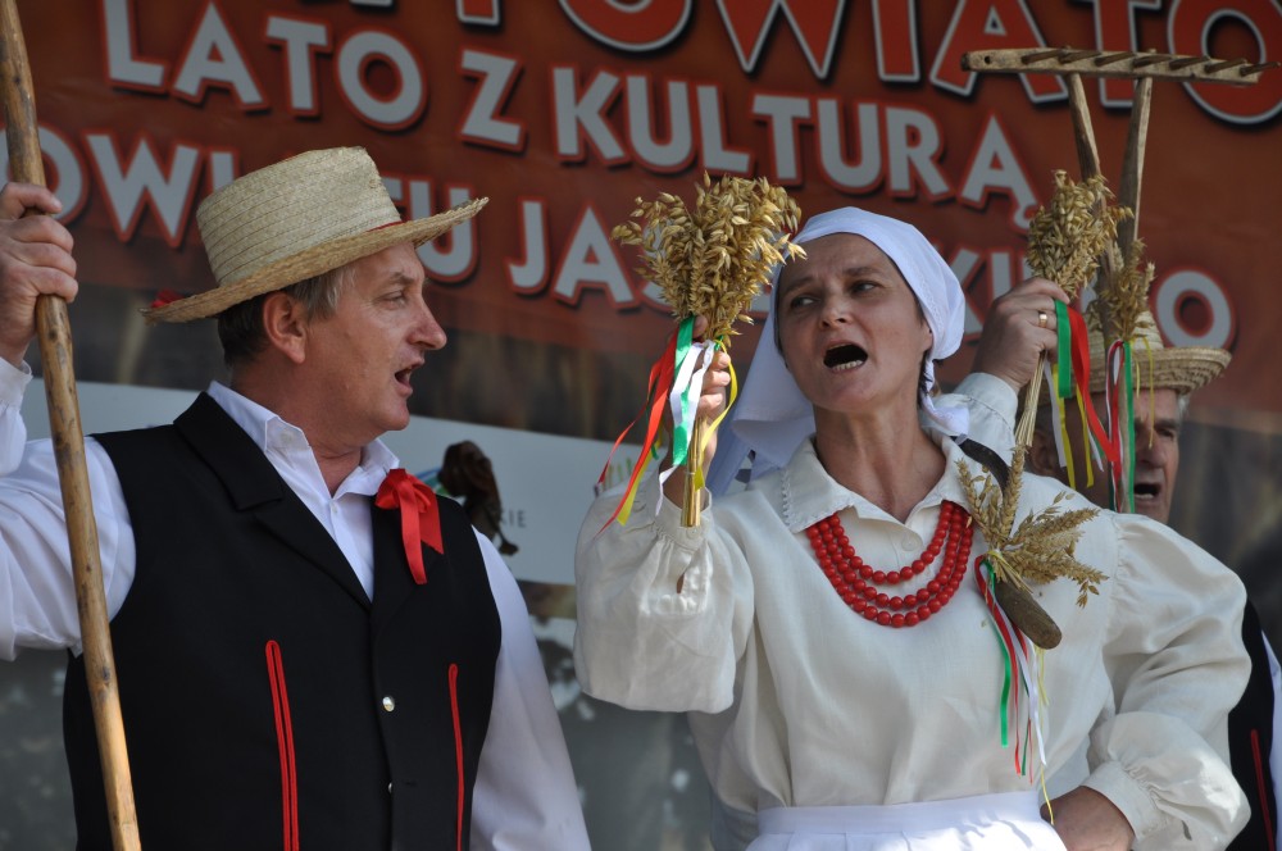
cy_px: 426
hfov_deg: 13.1
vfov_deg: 8.7
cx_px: 641
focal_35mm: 158
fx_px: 5601
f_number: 9
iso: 200
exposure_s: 1/320
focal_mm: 105
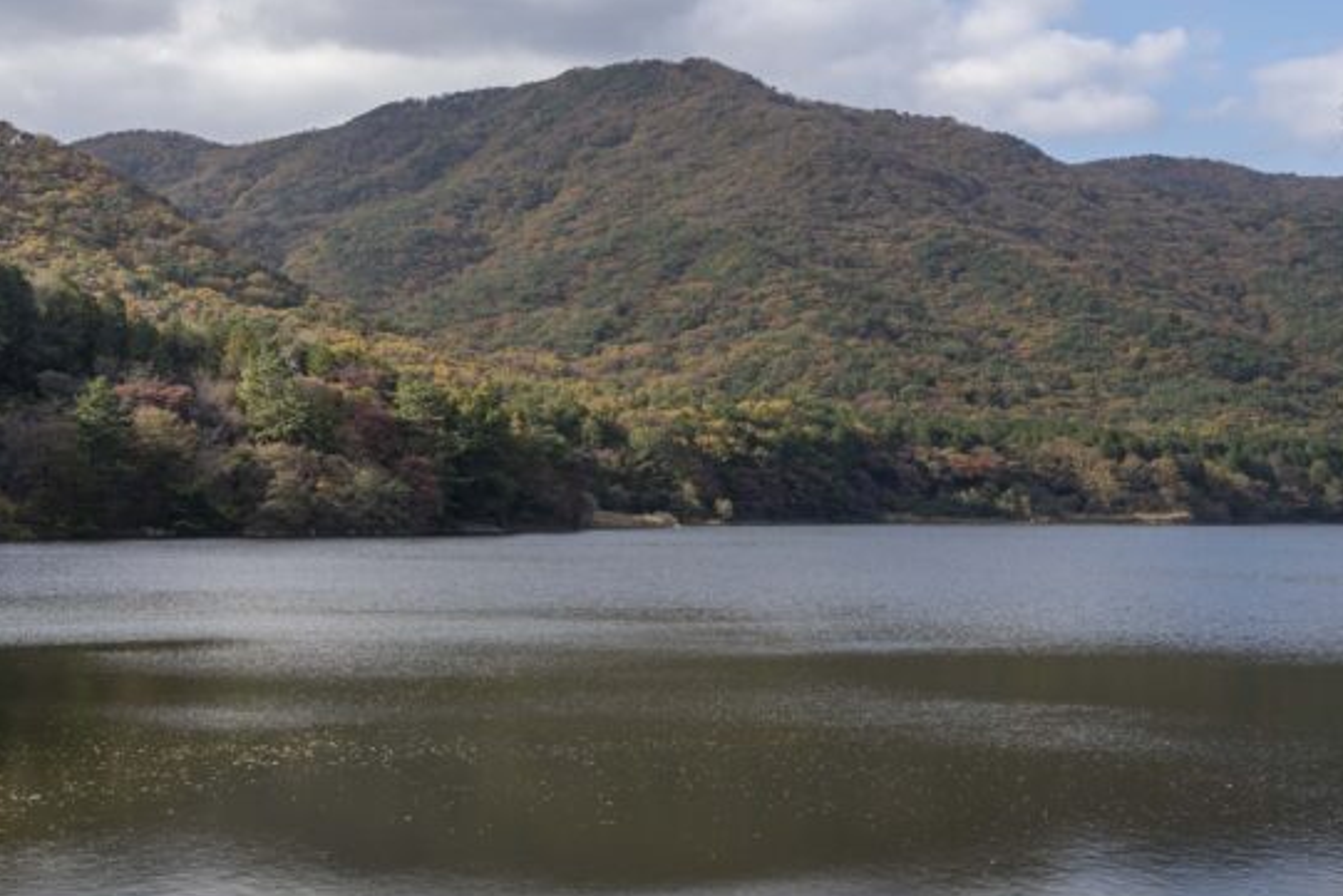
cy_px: 202
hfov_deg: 37.5
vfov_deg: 25.2
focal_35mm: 53
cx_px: 673
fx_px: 1978
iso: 100
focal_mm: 28
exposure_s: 1/125
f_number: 9
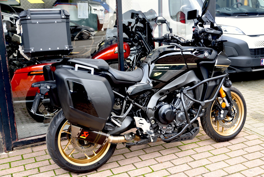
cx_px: 132
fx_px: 323
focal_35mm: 44
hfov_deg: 44.5
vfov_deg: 30.5
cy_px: 88
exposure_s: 1/60
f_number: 3.2
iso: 200
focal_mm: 44
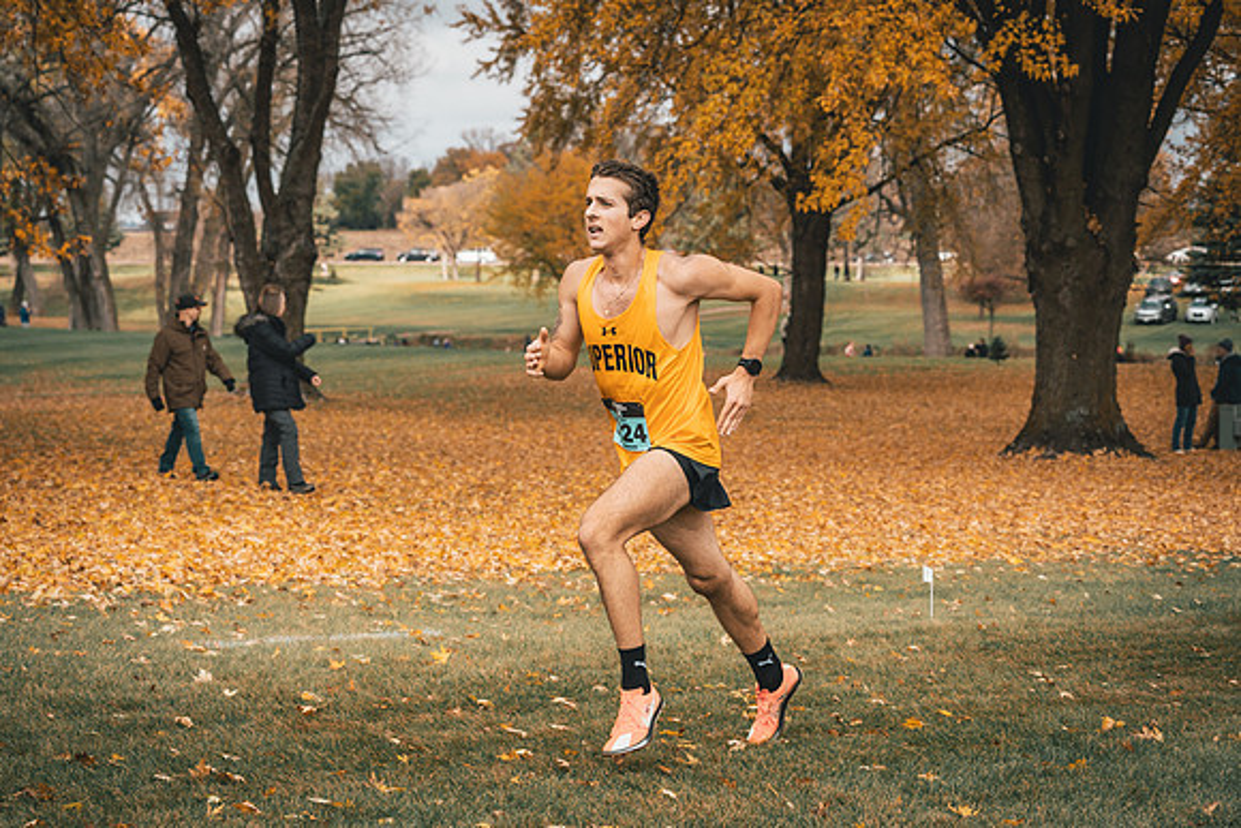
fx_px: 2896
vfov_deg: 16.3
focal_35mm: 84
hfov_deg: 24.2
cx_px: 620
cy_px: 414
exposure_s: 1/1000
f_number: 6.3
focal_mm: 84
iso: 400
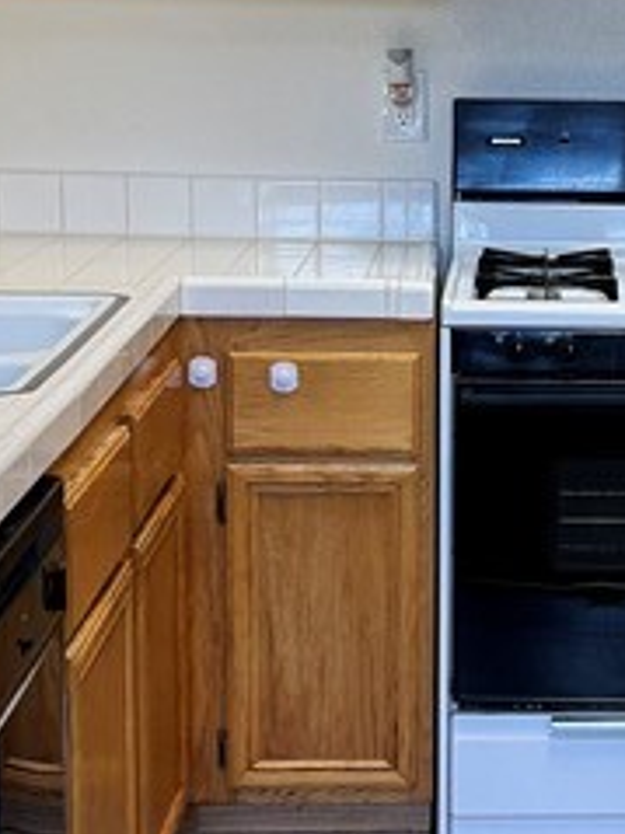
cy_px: 415
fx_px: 2482
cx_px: 625
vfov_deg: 19.1
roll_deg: -0.7
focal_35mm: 103
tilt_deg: -10.1
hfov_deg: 14.1
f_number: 1.78
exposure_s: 1/120
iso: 125
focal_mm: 6.76
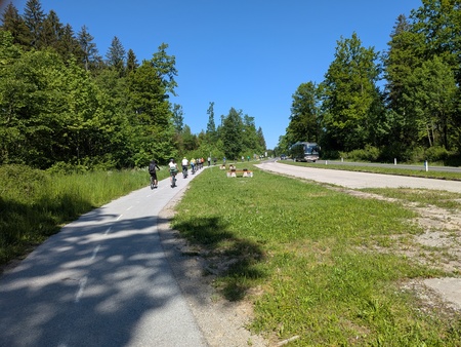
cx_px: 230
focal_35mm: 24
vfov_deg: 56.9
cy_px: 174
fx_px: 320
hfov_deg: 71.6
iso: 28
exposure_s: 1/1527
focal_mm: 4.53
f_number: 1.7
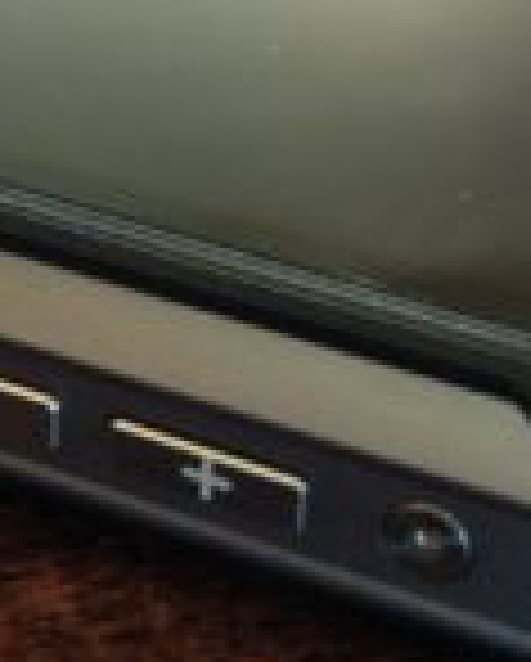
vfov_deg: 20.6
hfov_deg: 16.3
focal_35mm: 93
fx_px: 1823
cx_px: 36
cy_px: 313
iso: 562
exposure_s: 1/17
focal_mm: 4.26
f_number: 2
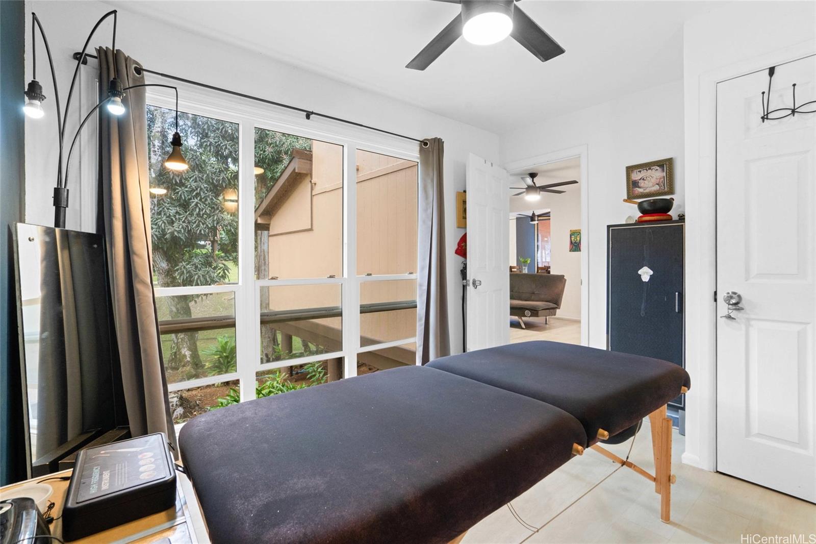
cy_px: 272
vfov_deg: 73.7
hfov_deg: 96.7
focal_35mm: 16
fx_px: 363
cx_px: 408
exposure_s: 1/13
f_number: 8
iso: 400
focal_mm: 16
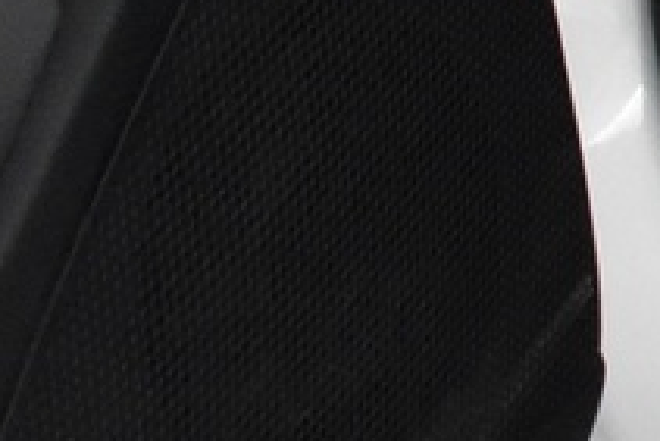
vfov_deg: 6.5
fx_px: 3797
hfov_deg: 8.3
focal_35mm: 207
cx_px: 2032
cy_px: -407
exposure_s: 1/60
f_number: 4
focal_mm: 18
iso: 3200
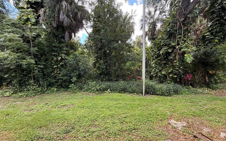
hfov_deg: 101.5
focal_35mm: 15
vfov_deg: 74.8
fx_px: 92
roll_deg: -0.3
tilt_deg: -0.1
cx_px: 114
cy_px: 72
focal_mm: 2.22
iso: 64
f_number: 2.2
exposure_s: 1/111
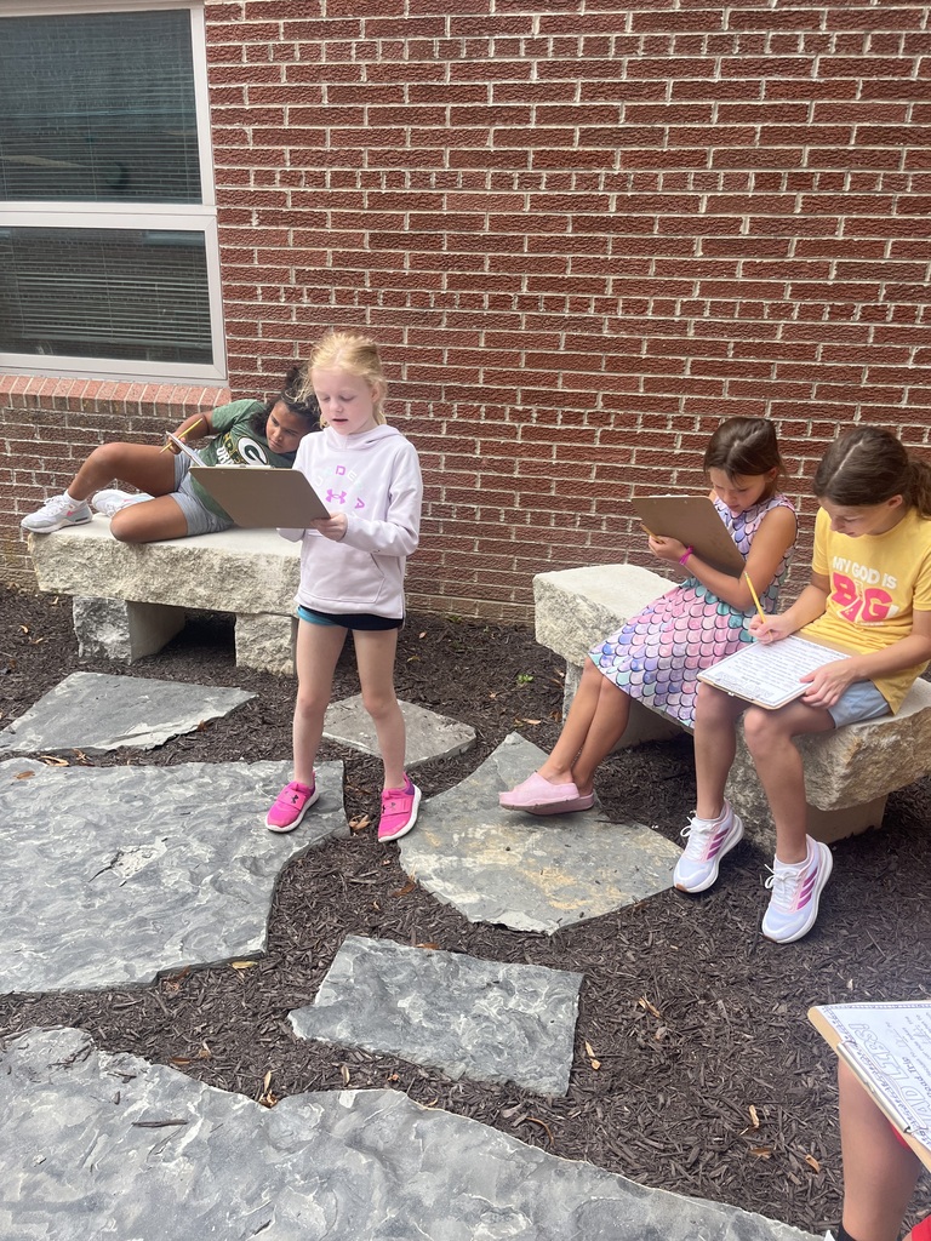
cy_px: 620
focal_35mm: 26
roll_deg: -0.2
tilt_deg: -19.6
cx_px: 466
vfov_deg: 67.3
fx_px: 932
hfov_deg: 53.1
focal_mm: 5.1
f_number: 1.6
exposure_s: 1/1096
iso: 50
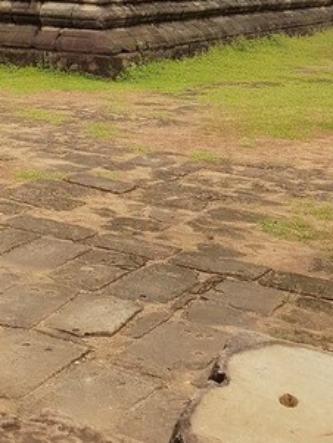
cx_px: -50
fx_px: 884
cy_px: -119
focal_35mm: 69
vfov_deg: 24.8
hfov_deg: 20.2
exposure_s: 1/1776
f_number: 1.7
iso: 40
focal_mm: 4.2
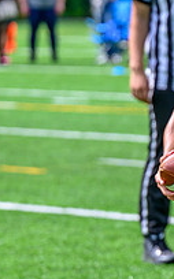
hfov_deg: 3.3
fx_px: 3044
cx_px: 219
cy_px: 181
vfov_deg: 5.3
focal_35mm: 400
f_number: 2.8
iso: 160
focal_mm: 84
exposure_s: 1/2000
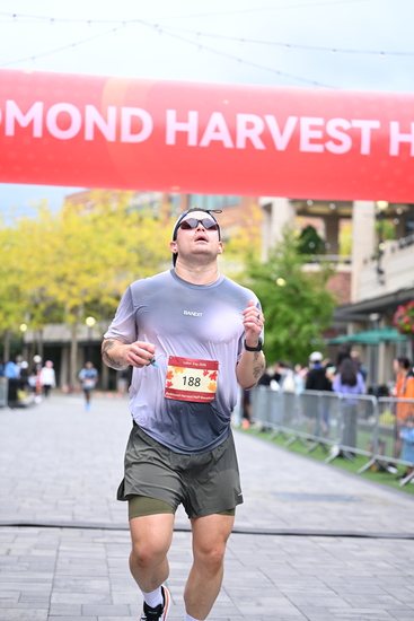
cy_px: 310
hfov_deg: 18.4
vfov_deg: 27.3
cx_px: 207
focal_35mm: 74
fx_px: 1276
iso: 640
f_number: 2.8
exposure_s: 1/1600
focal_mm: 74
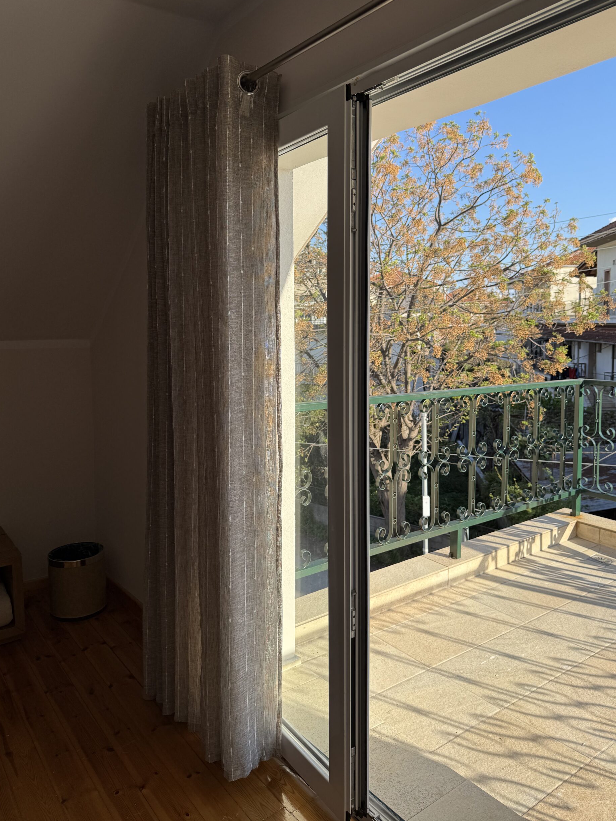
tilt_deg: -3.6
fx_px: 593
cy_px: 396
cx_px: 300
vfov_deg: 69.4
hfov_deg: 54.9
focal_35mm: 25
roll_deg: +0.2
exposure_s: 1/1653
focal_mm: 6.76
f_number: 1.78
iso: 80
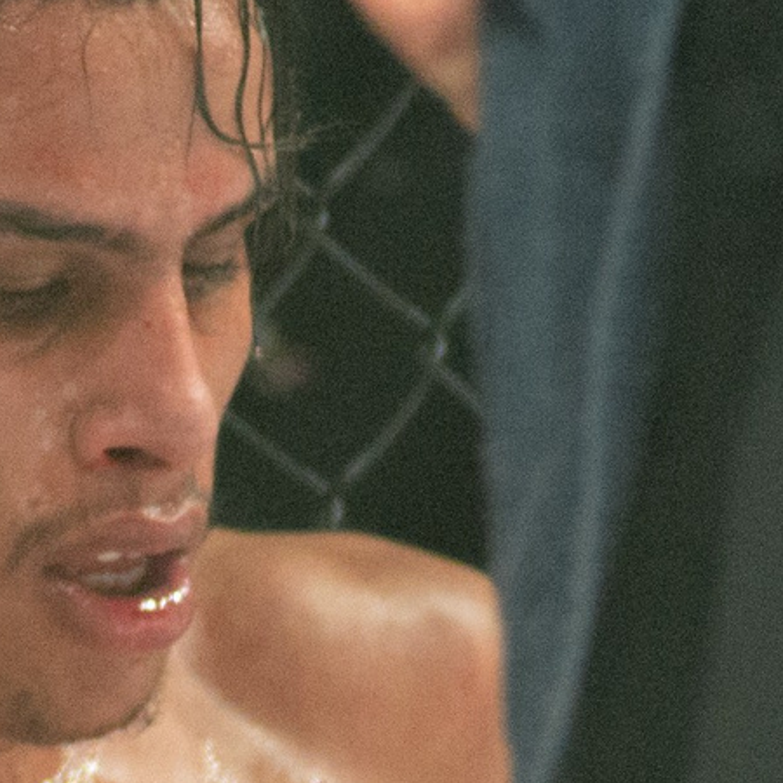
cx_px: 44
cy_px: 789
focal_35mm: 968
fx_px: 24772
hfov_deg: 1.8
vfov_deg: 1.8
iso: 3200
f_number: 4
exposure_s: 1/500
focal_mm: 200
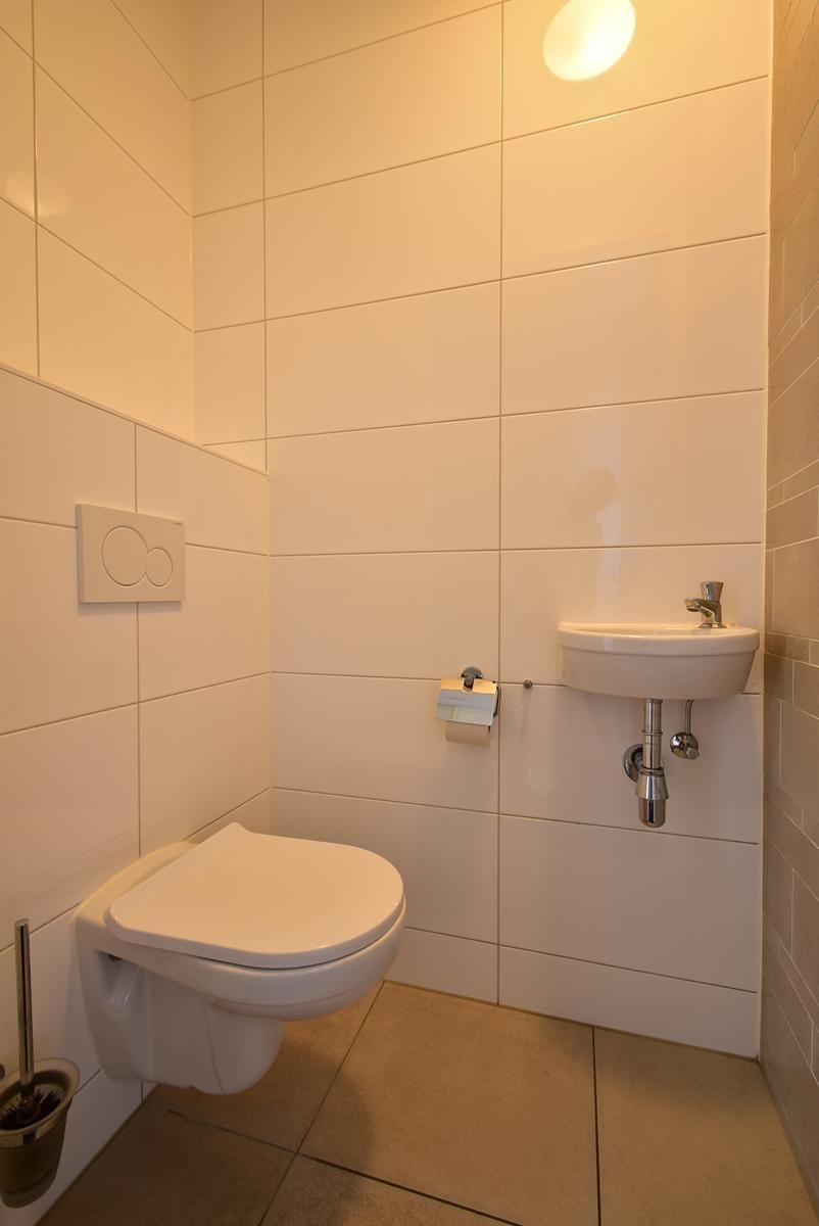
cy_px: 613
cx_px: 410
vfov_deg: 100.3
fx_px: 511
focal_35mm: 15
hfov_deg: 77.4
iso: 100
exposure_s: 1/2.5
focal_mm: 10
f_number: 4.5
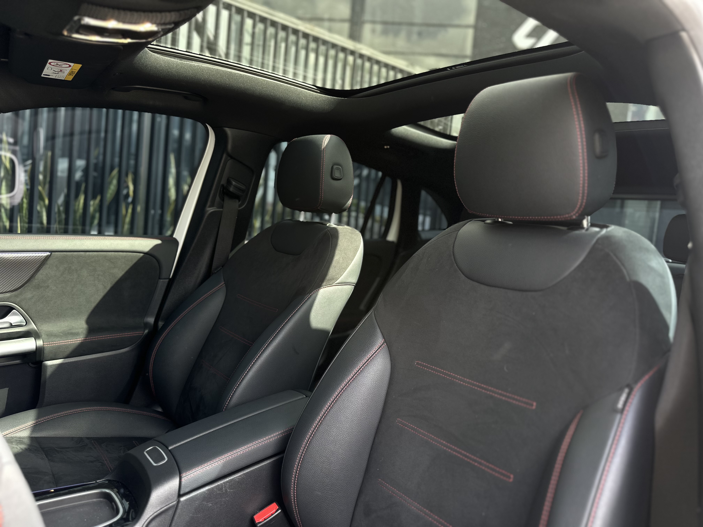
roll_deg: -6.2
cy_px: 264
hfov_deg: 71.6
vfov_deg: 56.8
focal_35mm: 24
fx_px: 487
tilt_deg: -3.6
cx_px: 352
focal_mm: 6.86
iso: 80
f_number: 1.78
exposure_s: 1/172
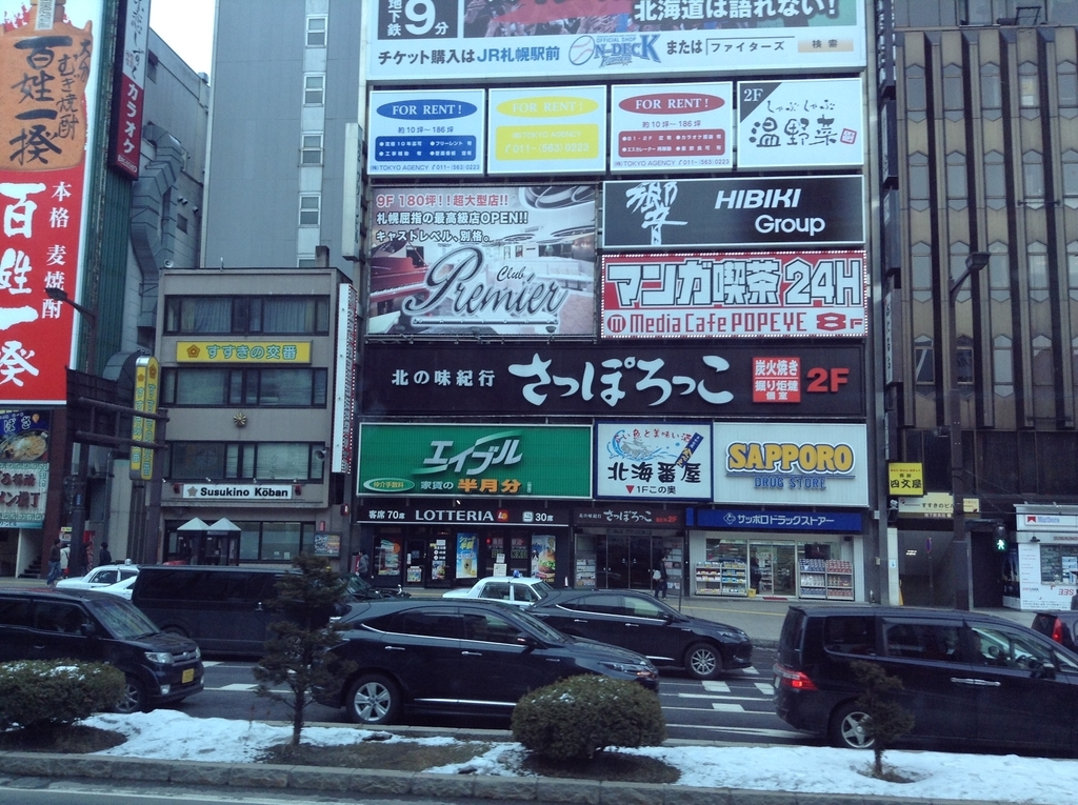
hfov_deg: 55.4
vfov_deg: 42.8
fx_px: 1026
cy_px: 402
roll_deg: +1.9
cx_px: 539
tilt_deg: +2.9
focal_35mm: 33
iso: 25
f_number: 2.4
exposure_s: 1/129
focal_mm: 3.3
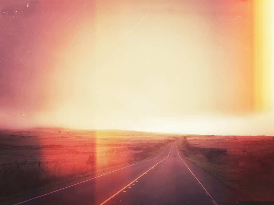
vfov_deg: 46.8
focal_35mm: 30
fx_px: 237
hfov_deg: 60.0
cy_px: 102
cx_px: 137
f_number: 2.2
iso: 32
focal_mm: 4.12
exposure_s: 1/892
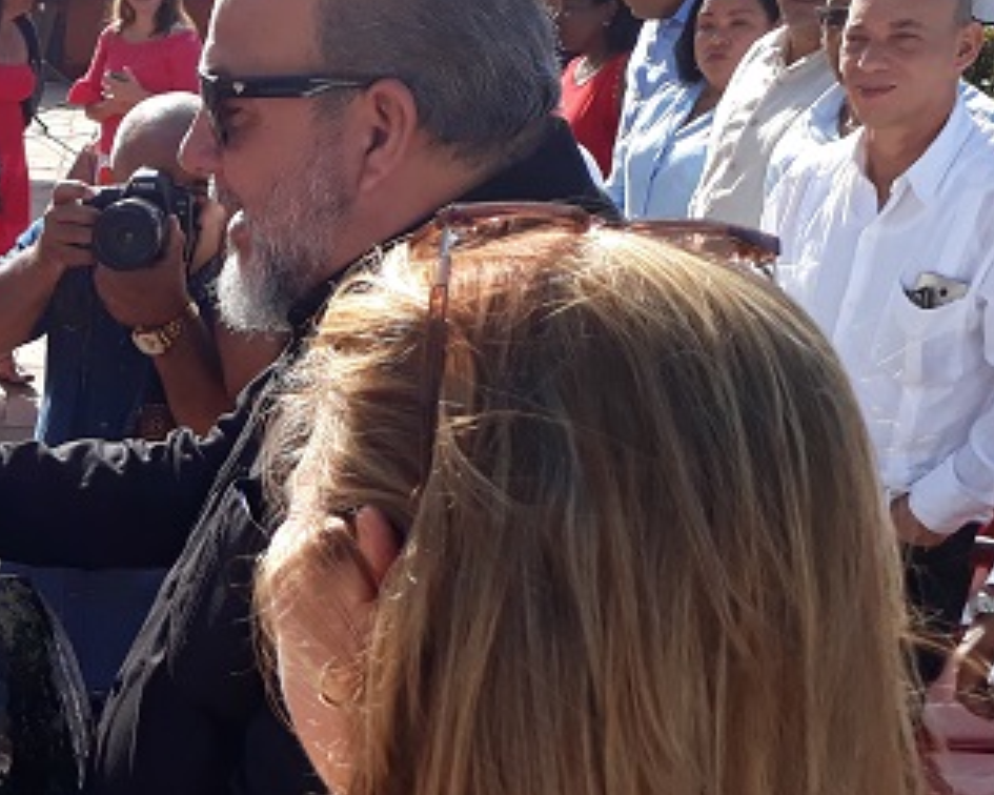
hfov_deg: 25.5
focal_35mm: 67
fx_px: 1971
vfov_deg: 22.5
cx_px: -183
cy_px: 647
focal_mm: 3.6
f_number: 1.9
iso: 40
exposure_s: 1/784
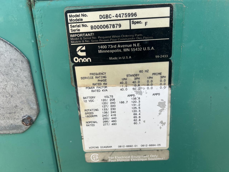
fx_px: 172
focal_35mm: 26
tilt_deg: -17.1
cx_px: 114
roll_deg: +1.0
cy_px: 86
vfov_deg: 53.1
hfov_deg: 67.3
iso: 50
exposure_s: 1/526
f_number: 1.5
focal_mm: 5.7
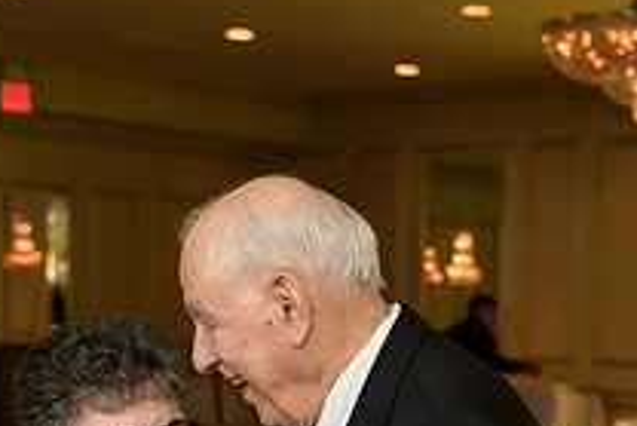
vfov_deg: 14.0
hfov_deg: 21.3
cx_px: 450
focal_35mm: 95
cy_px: 501
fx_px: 1682
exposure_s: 1/125
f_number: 3.2
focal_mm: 34
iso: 1000
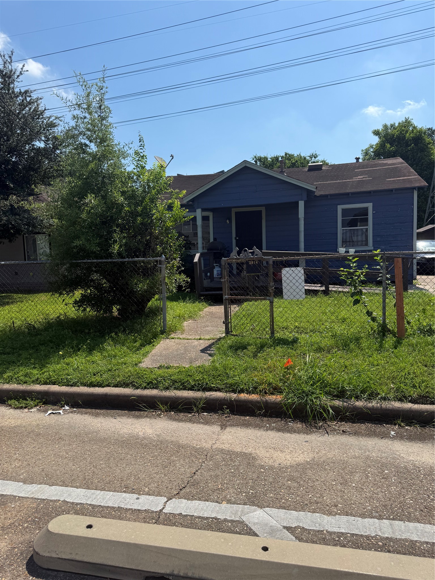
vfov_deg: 71.6
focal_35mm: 24
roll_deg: +0.6
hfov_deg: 56.8
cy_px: 290
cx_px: 218
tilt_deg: -5.1
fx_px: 402
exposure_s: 1/6173
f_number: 1.78
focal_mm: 6.76
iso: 80
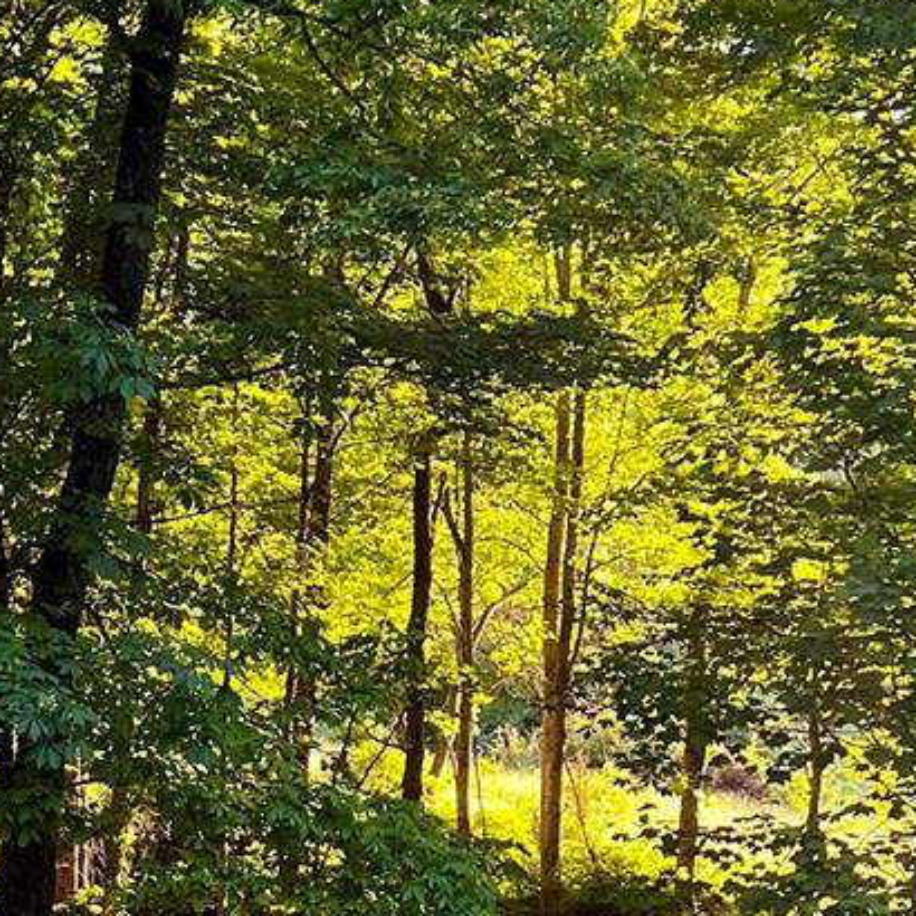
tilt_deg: -6.0
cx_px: -29
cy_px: 880
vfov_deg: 19.7
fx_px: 2575
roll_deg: -0.1
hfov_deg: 19.5
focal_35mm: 86
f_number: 1.5
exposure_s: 1/121
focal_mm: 5.7
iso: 100
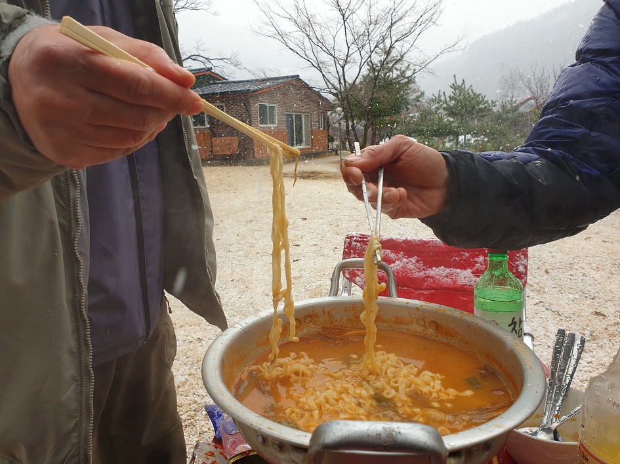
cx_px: 310
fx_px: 466
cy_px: 232
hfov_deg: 67.3
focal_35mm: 26
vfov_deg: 53.0
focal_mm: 4.3
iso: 50
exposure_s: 1/398
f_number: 2.4
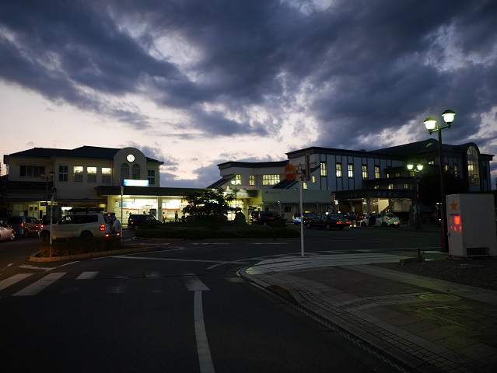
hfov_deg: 59.9
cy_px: 186
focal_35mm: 30
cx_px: 248
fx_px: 431
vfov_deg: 46.8
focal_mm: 15
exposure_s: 1/60
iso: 250
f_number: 1.7
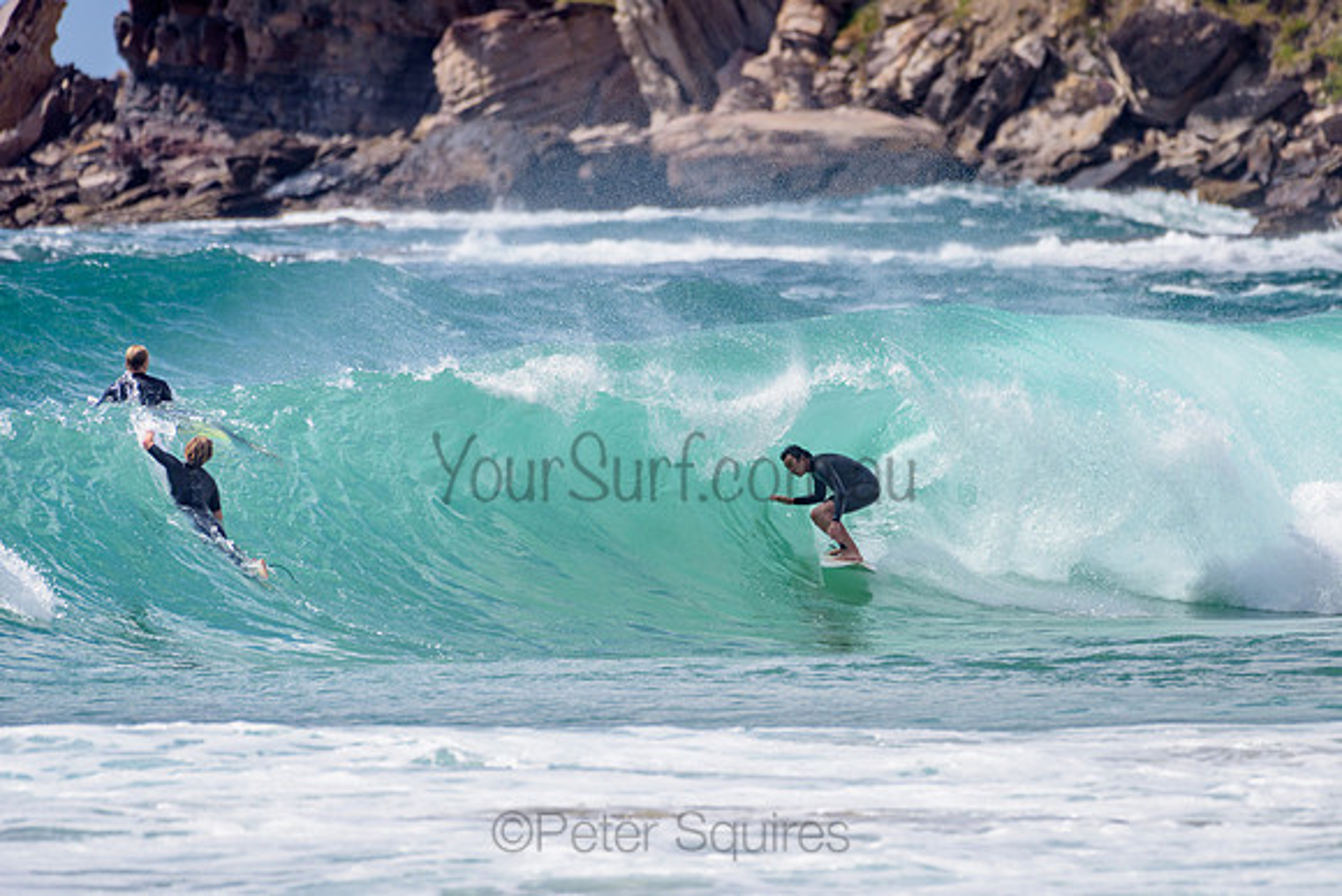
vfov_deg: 2.2
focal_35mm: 613
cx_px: 823
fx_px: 22860
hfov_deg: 3.4
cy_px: 477
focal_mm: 500
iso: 100
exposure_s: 1/2000
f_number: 5.6
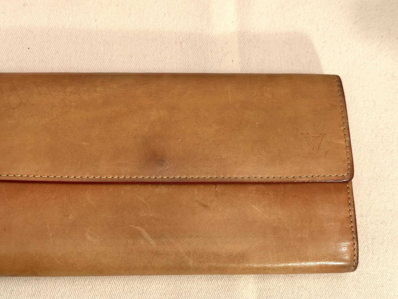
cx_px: 171
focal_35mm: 57
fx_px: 655
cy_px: 172
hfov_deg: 33.7
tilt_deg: -70.8
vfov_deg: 25.6
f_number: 1.78
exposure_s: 1/50
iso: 64
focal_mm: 6.86
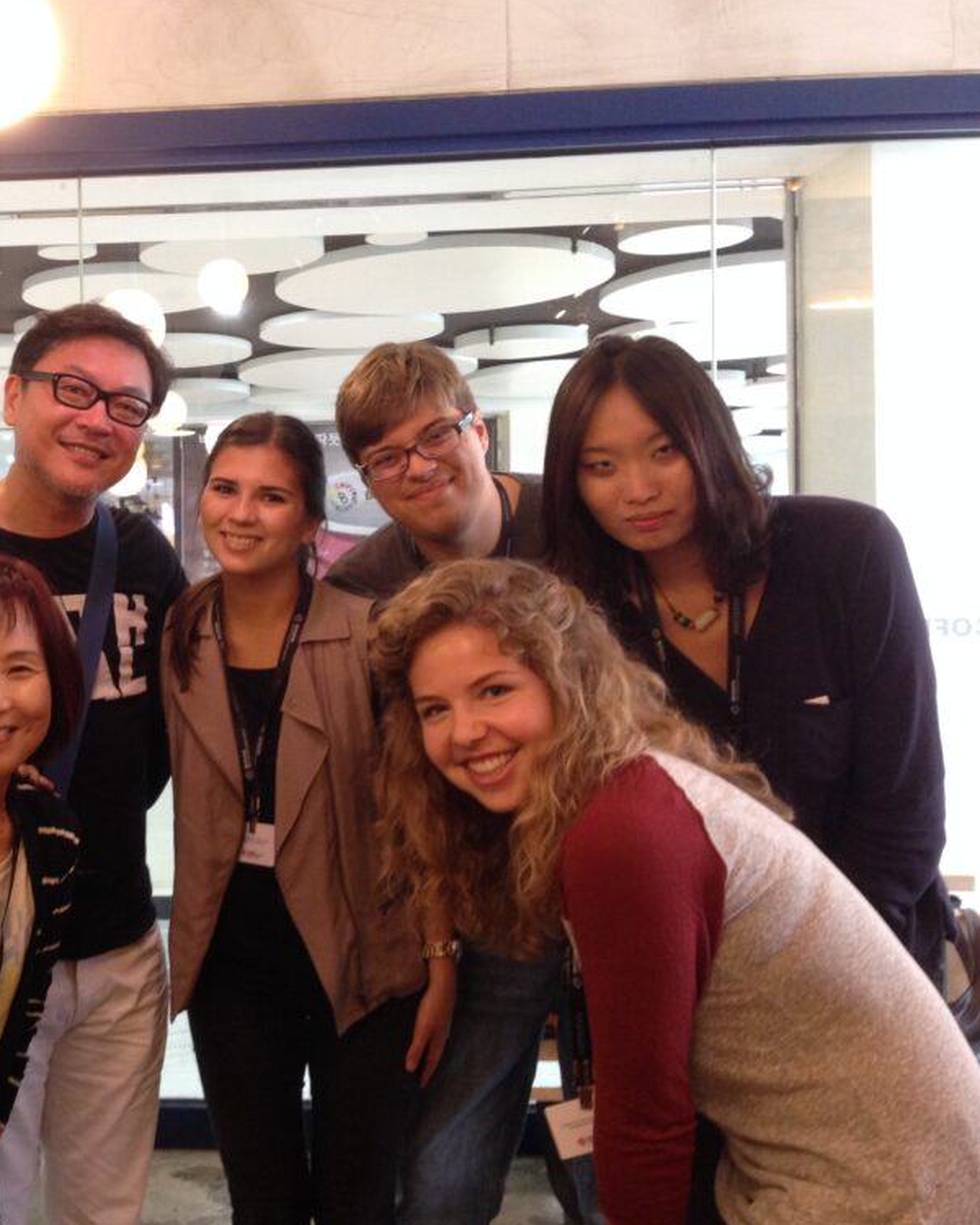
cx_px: 154
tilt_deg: +1.1
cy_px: 604
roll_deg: -0.7
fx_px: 1595
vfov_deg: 42.0
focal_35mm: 44
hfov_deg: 32.9
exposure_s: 1/20
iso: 160
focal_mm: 4.12
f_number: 2.4
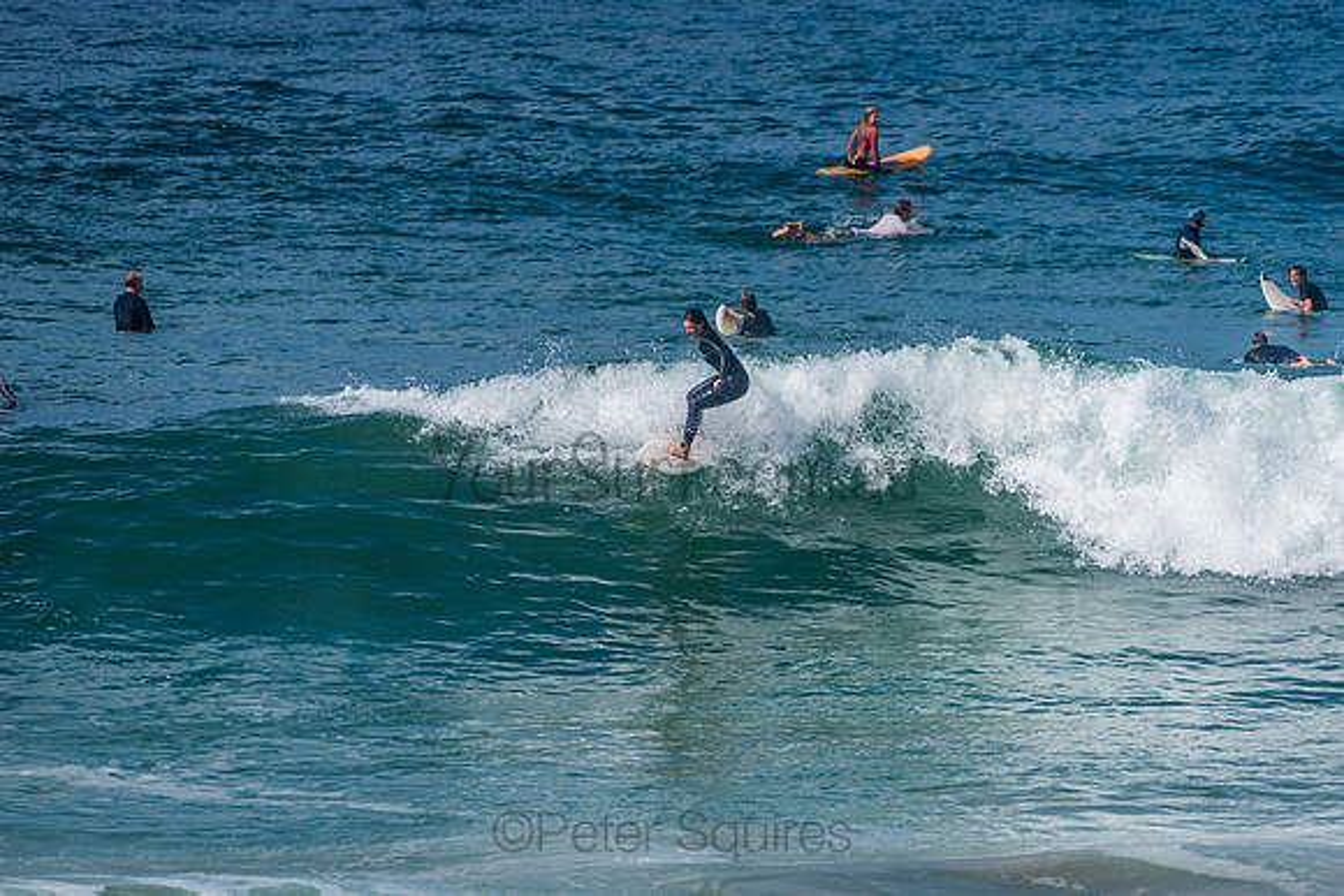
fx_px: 18670
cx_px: 672
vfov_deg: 2.8
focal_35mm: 500
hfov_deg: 4.1
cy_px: 448
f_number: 5.6
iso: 110
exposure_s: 1/2000
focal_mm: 500
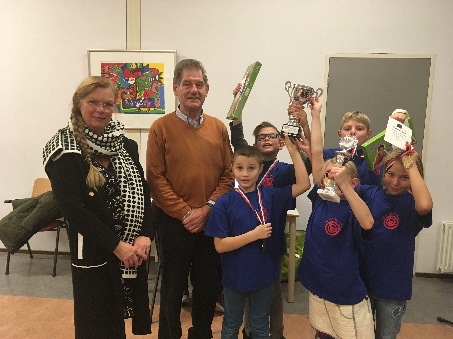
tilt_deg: -8.5
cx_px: 226
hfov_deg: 61.7
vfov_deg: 48.2
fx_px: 380
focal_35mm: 29
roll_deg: -2.4
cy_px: 170
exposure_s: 1/33
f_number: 2.2
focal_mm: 4.15
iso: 160
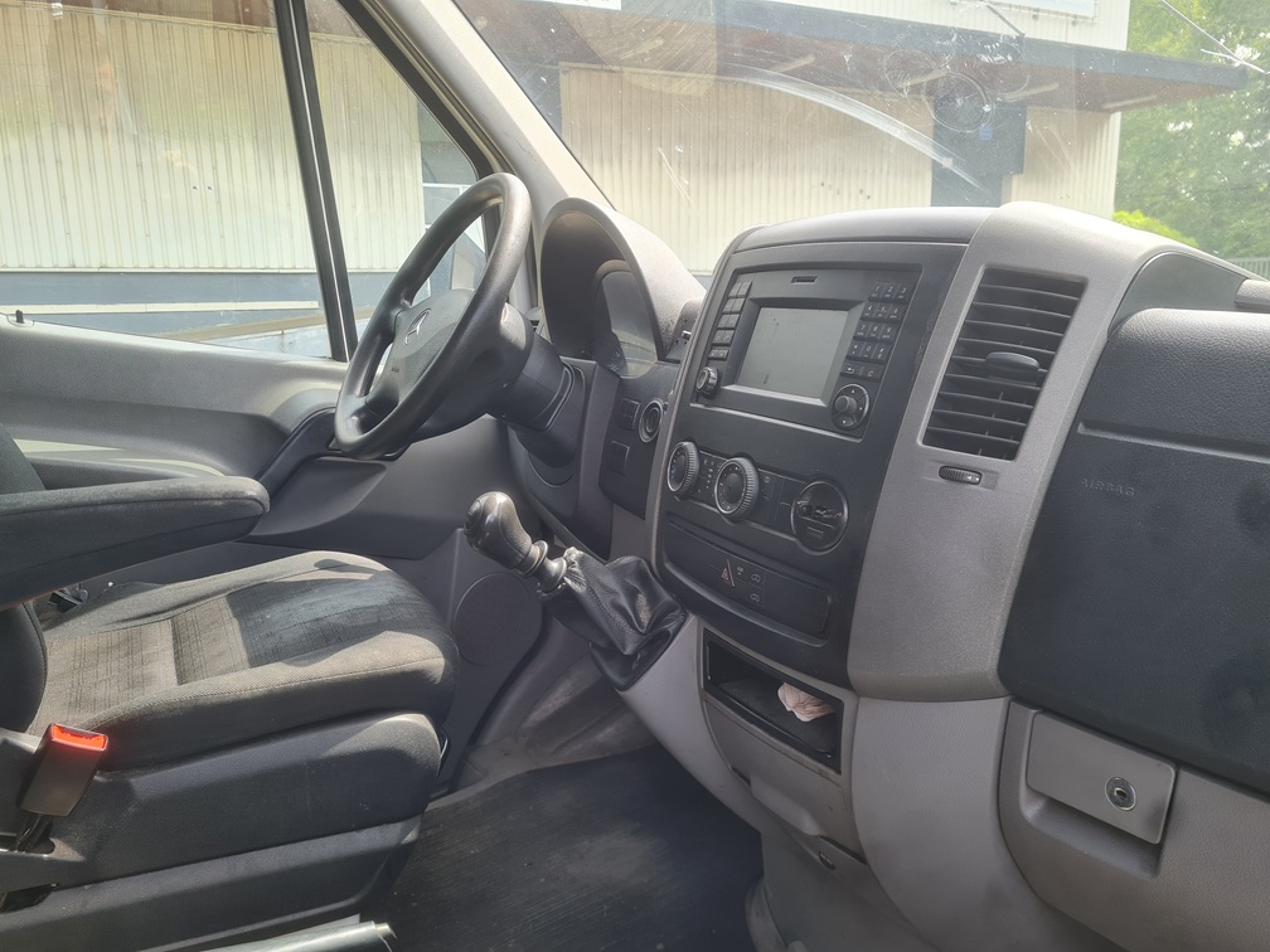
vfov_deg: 53.1
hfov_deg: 67.3
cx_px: 635
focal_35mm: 26
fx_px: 954
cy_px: 476
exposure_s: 1/261
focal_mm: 5.4
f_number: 1.8
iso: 50
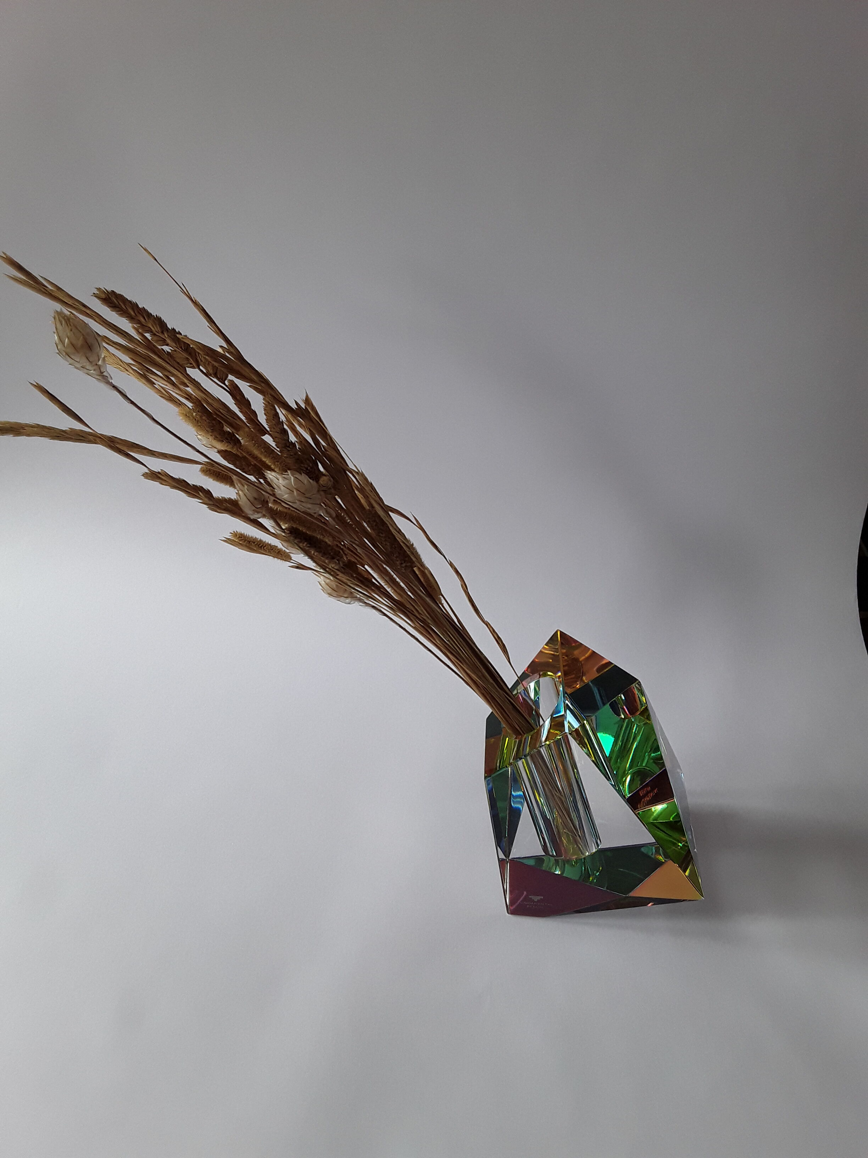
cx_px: 434
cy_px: 579
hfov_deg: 51.4
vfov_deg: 65.3
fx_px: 903
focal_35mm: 27
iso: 50
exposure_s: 1/100
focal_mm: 2.91
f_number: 1.9
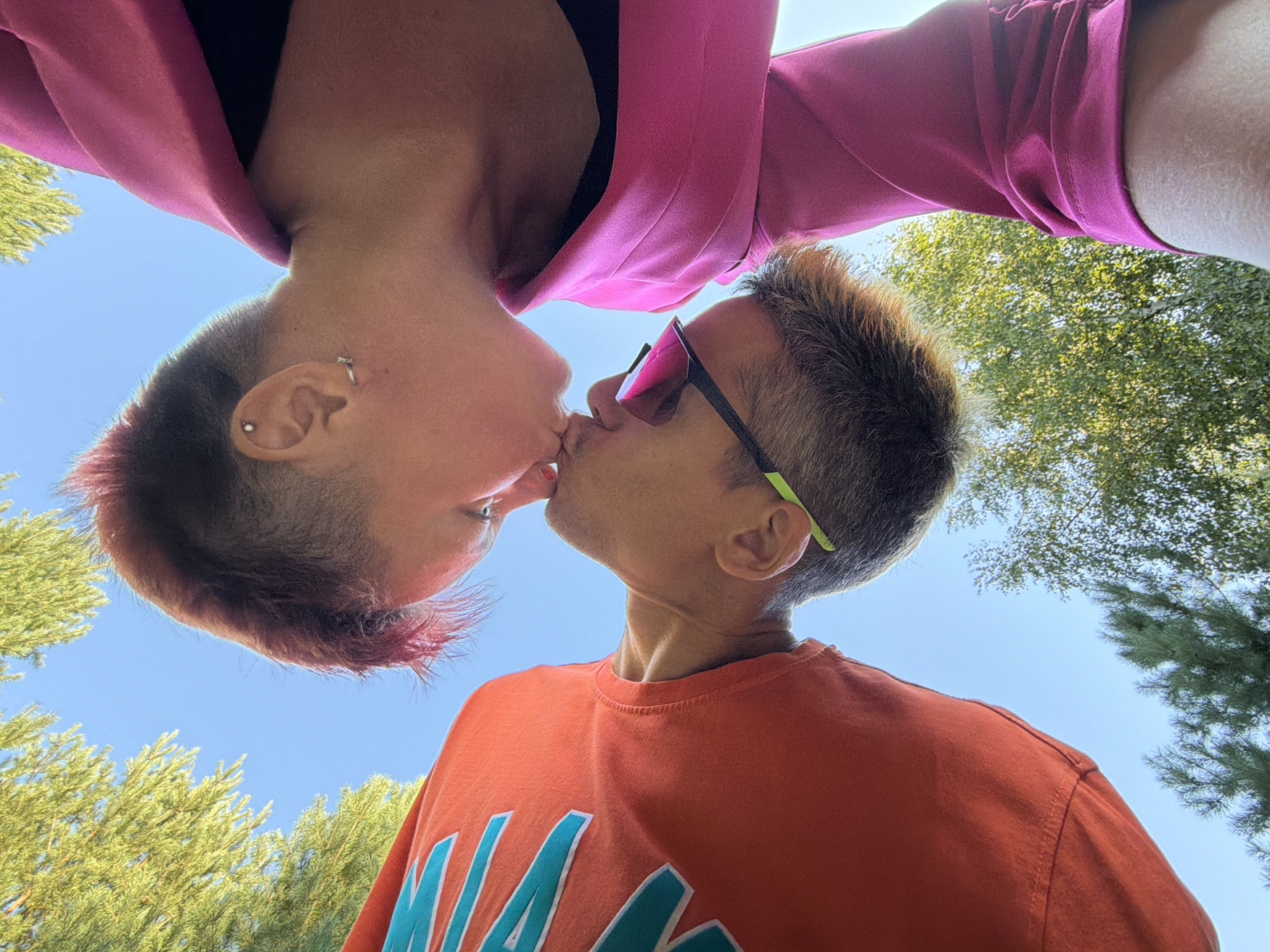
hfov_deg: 94.2
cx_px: 695
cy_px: 422
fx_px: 587
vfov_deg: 77.8
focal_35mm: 16
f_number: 2.2
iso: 80
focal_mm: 2.22
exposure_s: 1/121
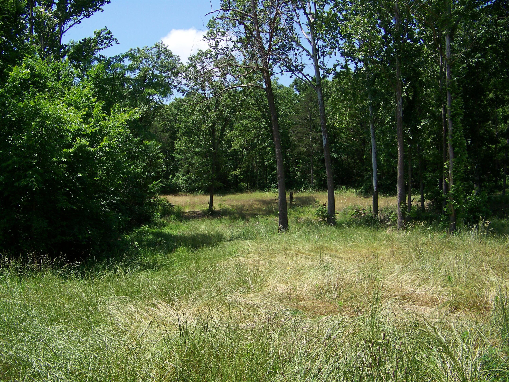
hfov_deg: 51.4
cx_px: 254
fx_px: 529
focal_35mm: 36
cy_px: 191
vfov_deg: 39.7
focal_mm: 5.85
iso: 64
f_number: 2.8
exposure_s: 1/640
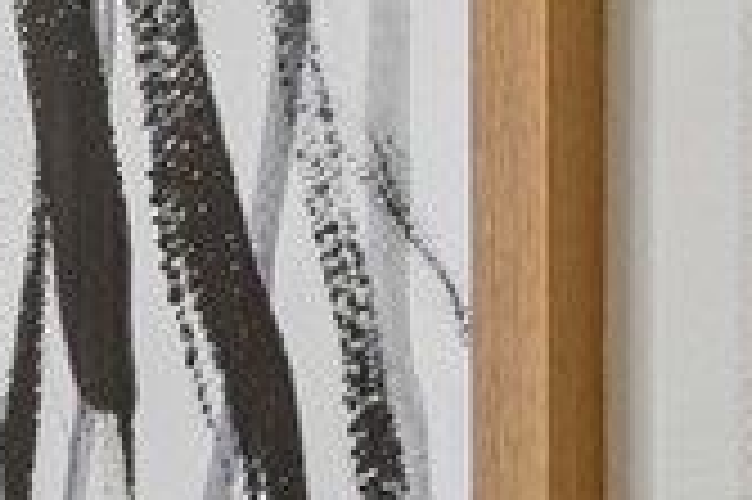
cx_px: -1292
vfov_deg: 13.3
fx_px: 2071
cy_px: 649
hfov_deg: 12.7
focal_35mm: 99
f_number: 13
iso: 100
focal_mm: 16.2
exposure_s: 1
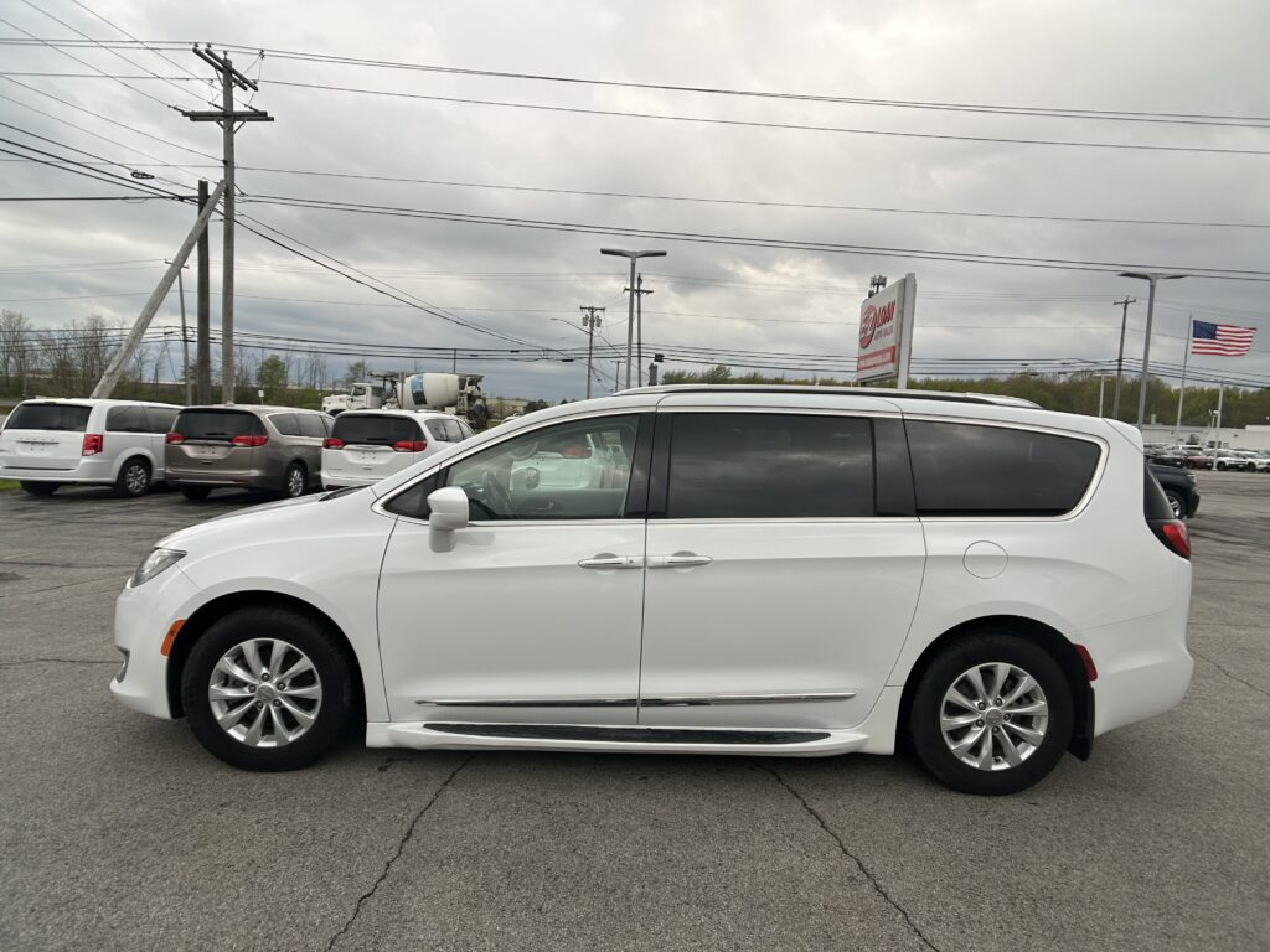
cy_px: 476
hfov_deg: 67.3
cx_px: 635
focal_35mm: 26
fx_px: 954
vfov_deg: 53.1
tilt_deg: -3.9
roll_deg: -2.3
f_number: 1.5
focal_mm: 5.7
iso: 50
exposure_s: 1/3165
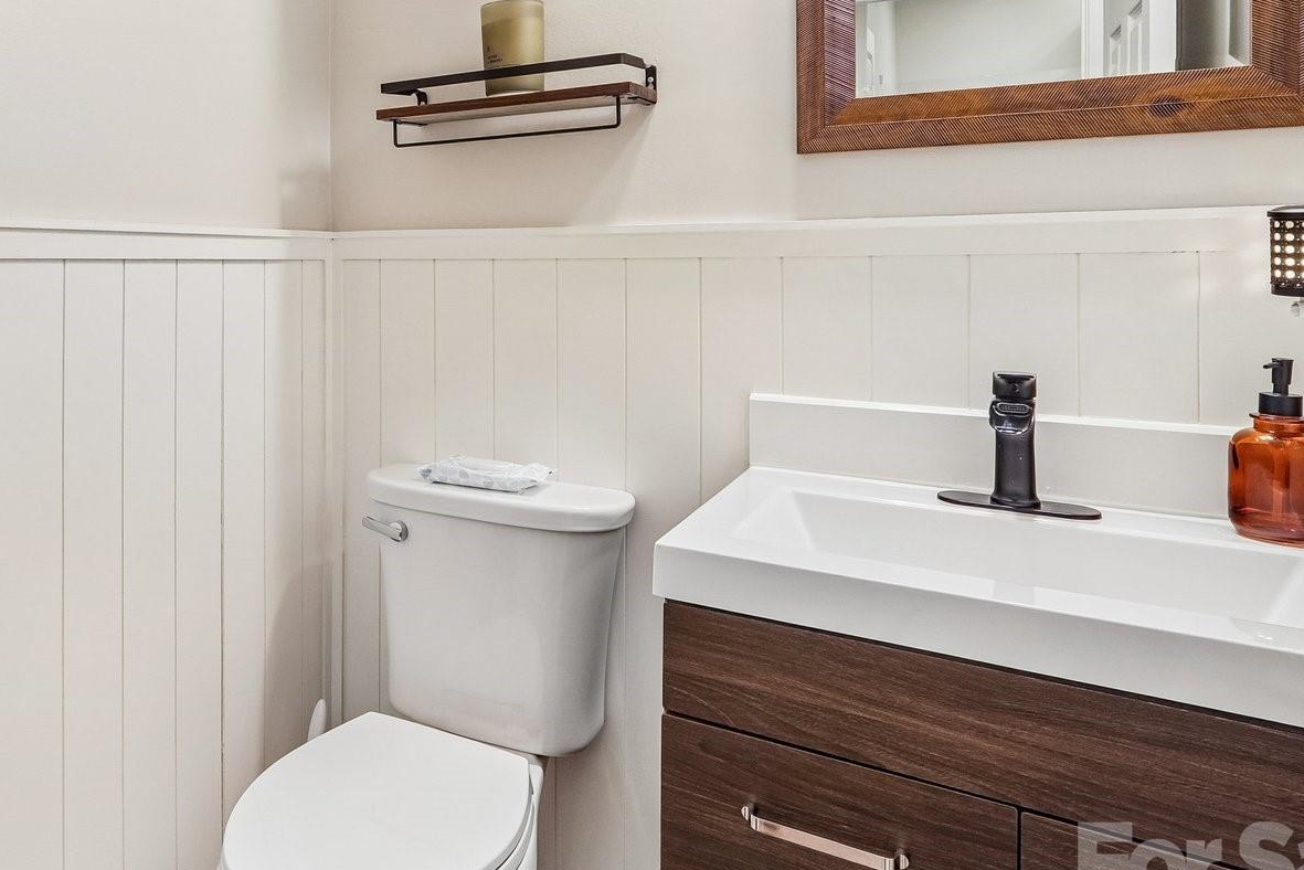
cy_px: 285
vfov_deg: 48.7
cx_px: 299
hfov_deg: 64.5
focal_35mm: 26
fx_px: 942
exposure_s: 1/8
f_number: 8
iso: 400
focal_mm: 10
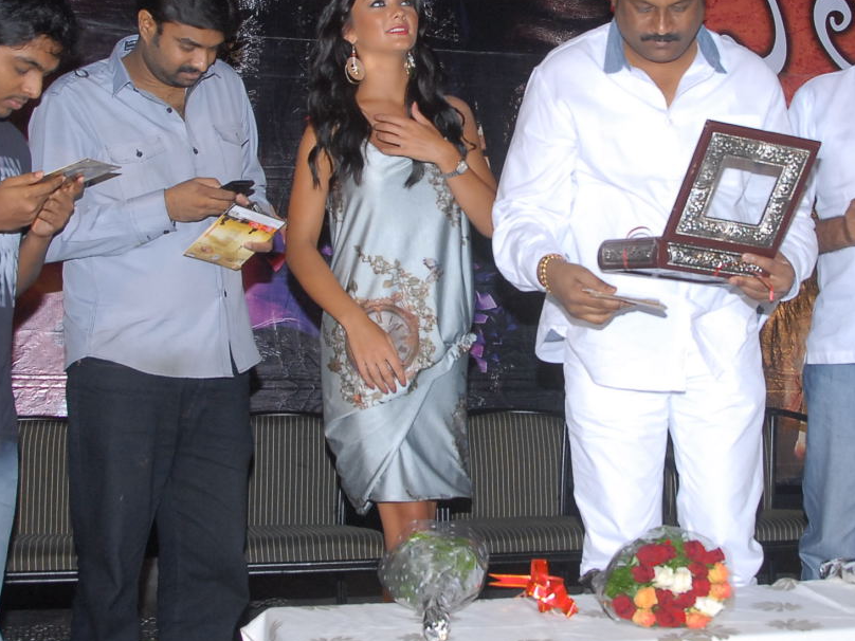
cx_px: 536
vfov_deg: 23.2
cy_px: 207
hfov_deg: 30.6
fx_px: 1556
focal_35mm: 63
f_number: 5.6
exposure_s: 1/125
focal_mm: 22
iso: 500
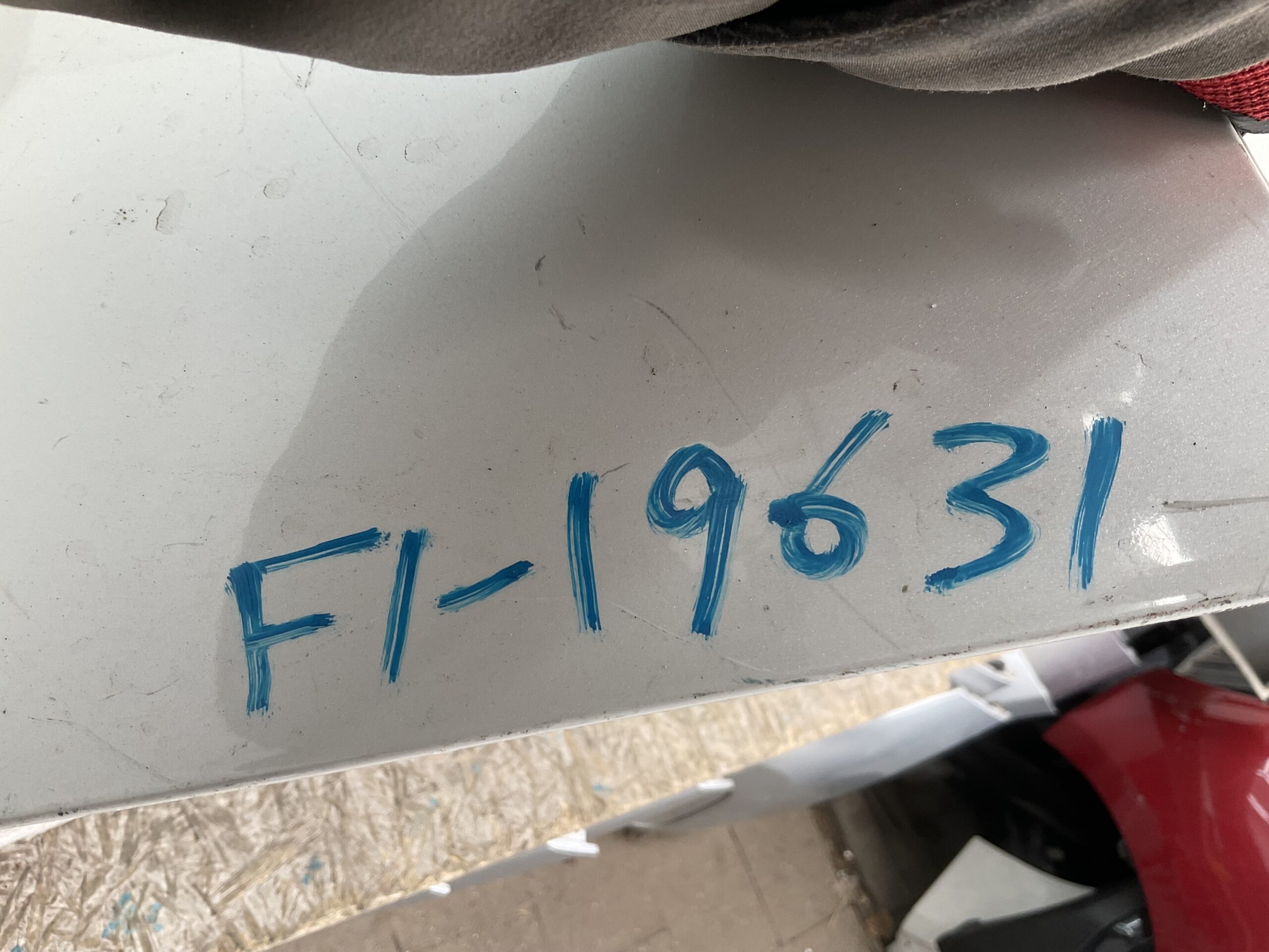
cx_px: 634
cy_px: 476
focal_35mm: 29
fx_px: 1063
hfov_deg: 61.7
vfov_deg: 48.2
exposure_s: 1/100
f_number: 1.8
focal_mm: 3
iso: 32
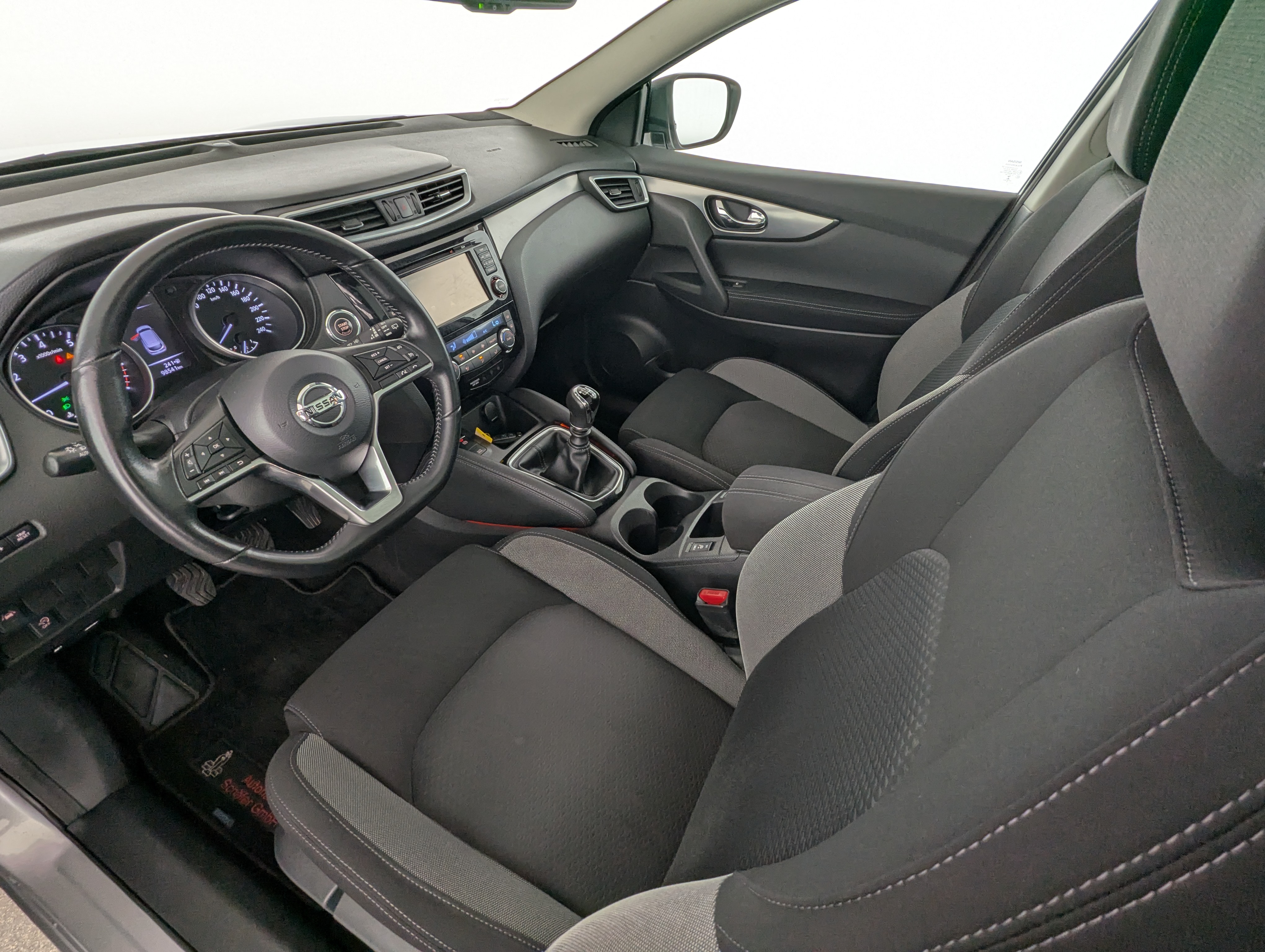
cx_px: 632
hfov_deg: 94.4
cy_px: 476
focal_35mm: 16
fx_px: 586
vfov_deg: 78.2
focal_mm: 2.35
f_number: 2.2
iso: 65
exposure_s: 1/52.8
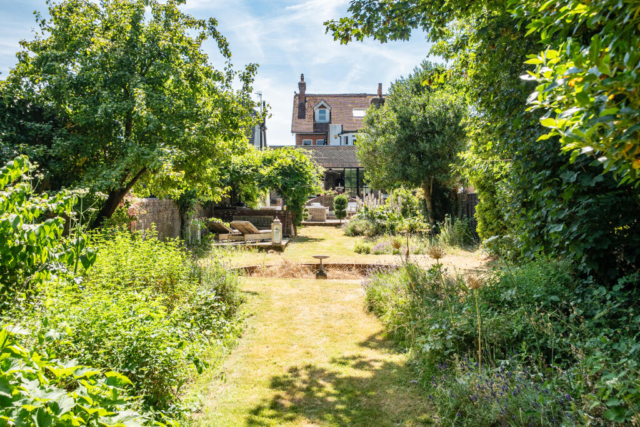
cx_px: 320
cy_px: 214
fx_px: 587
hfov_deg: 57.2
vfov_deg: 40.0
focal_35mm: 33
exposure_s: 1/640
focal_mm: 22
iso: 400
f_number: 8
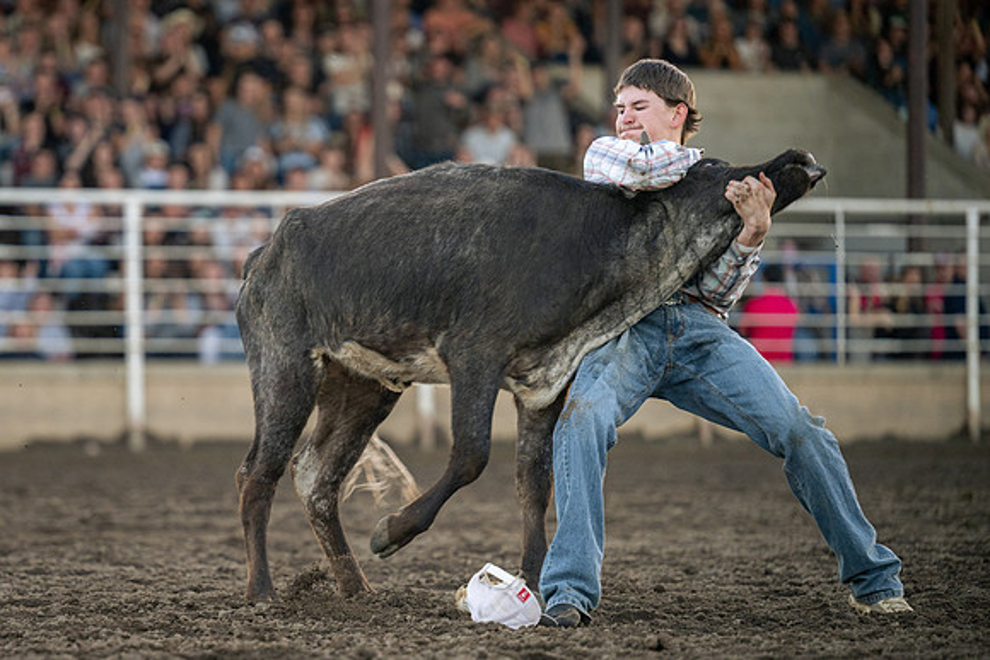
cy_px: 388
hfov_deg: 9.2
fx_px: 6162
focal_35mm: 224
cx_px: 297
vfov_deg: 6.1
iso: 400
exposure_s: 1/400
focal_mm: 160
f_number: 2.8
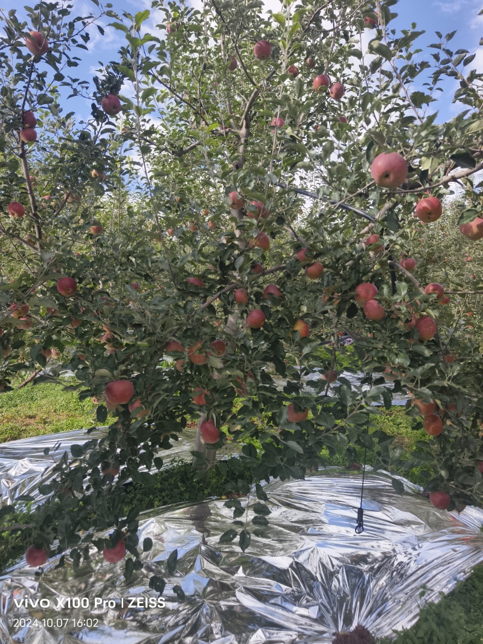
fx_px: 428
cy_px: 322
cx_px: 242
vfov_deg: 73.9
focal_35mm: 23
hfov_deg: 58.9
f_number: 1.75
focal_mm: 8.67
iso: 50
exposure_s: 1/1422
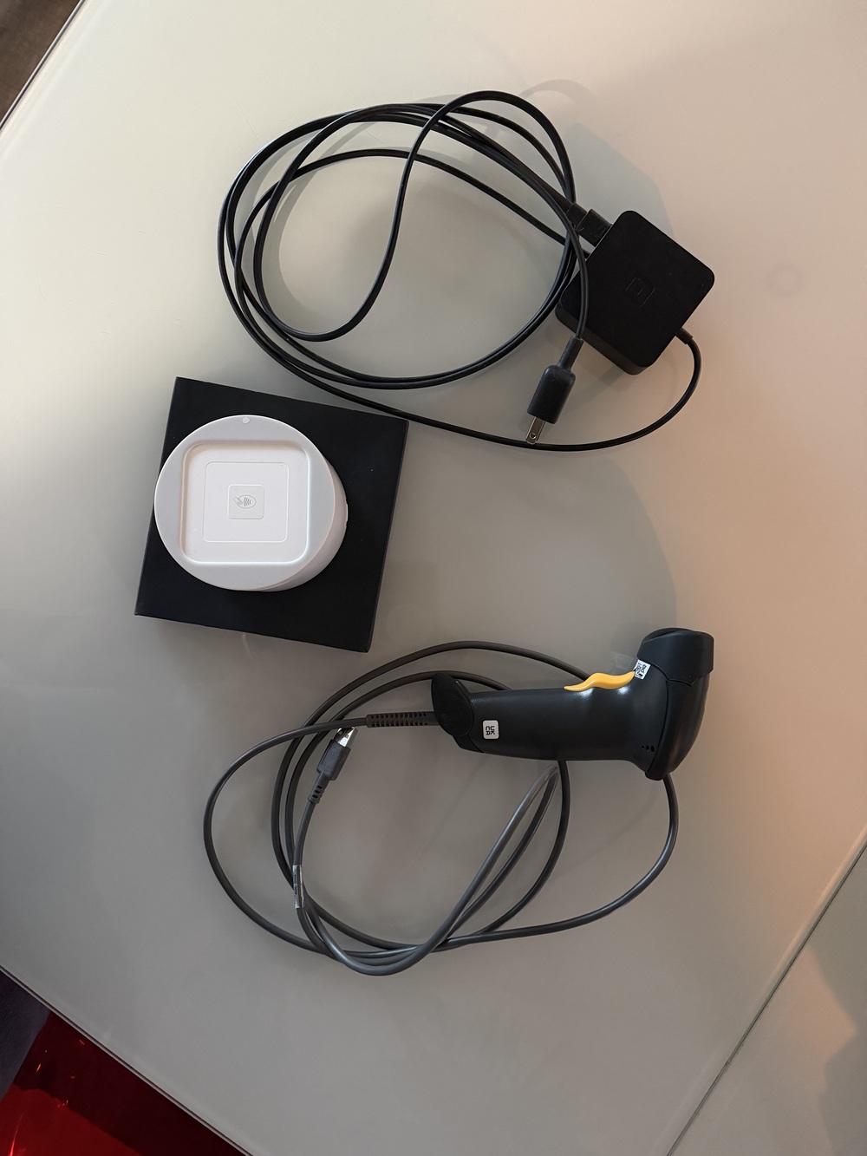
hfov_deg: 56.8
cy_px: 578
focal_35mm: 24
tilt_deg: -88.6
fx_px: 801
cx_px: 434
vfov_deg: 71.6
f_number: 1.78
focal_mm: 6.76
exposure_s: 1/30
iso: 800
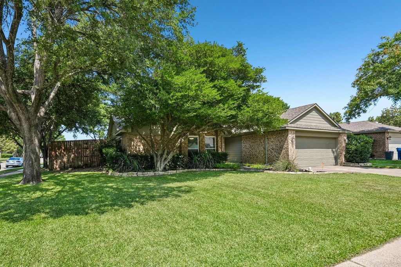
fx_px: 212
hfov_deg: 86.9
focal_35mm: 19
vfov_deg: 64.6
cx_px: 200
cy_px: 134
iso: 100
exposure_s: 1/125
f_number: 8
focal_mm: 19
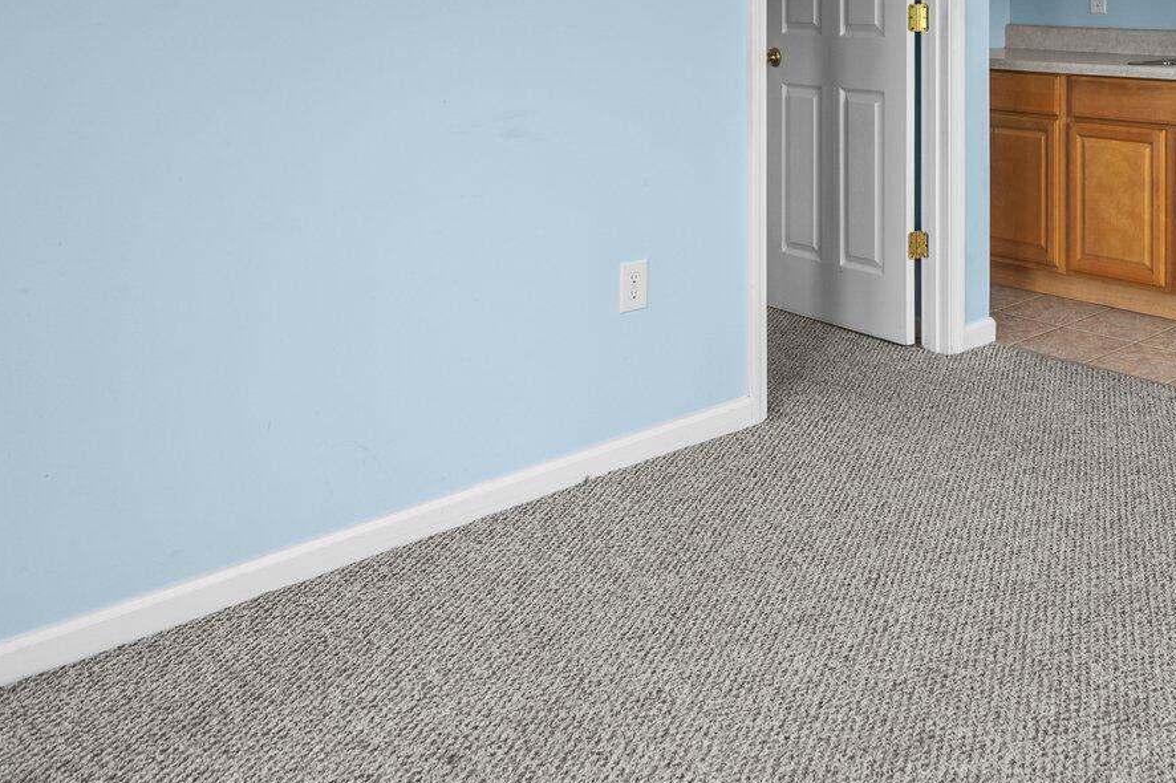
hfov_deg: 48.4
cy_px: -56
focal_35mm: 37
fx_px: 1208
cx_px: 970
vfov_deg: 32.1
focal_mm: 16
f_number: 4
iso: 400
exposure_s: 1/25
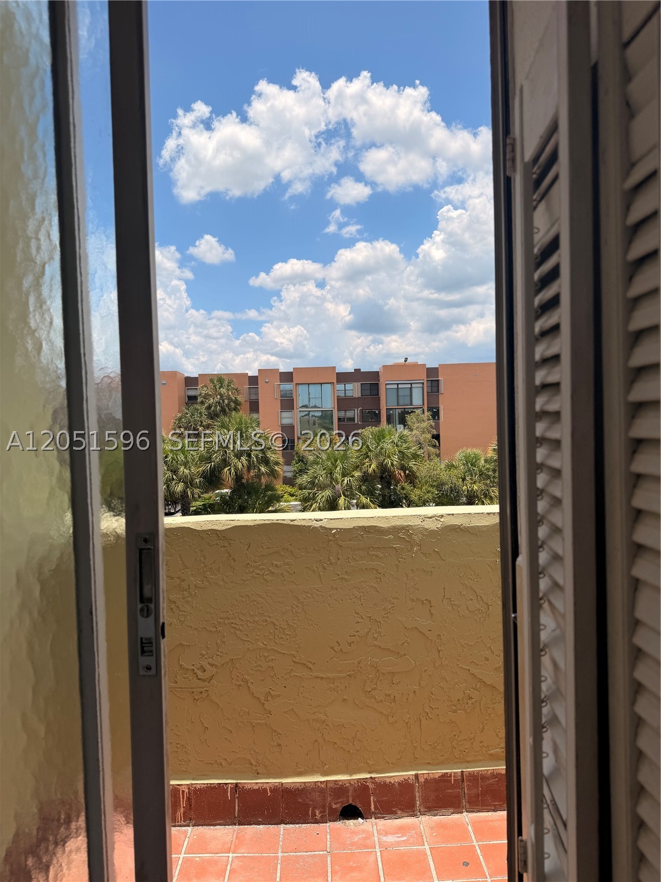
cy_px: 441
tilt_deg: -1.0
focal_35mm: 24
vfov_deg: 71.6
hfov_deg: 56.8
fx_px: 611
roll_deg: +1.4
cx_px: 330
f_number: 1.78
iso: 80
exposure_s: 1/6711
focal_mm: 6.76
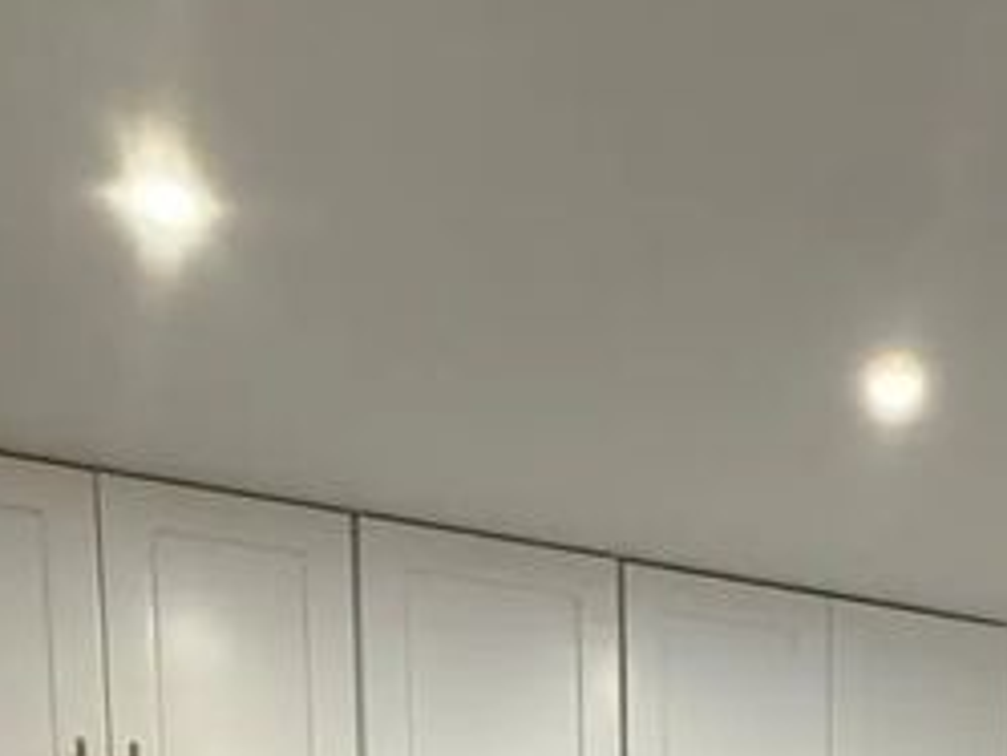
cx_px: 857
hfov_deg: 37.7
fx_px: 1397
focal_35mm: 48
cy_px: 1231
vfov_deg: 22.6
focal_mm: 2.22
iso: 320
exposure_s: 1/60
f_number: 2.2
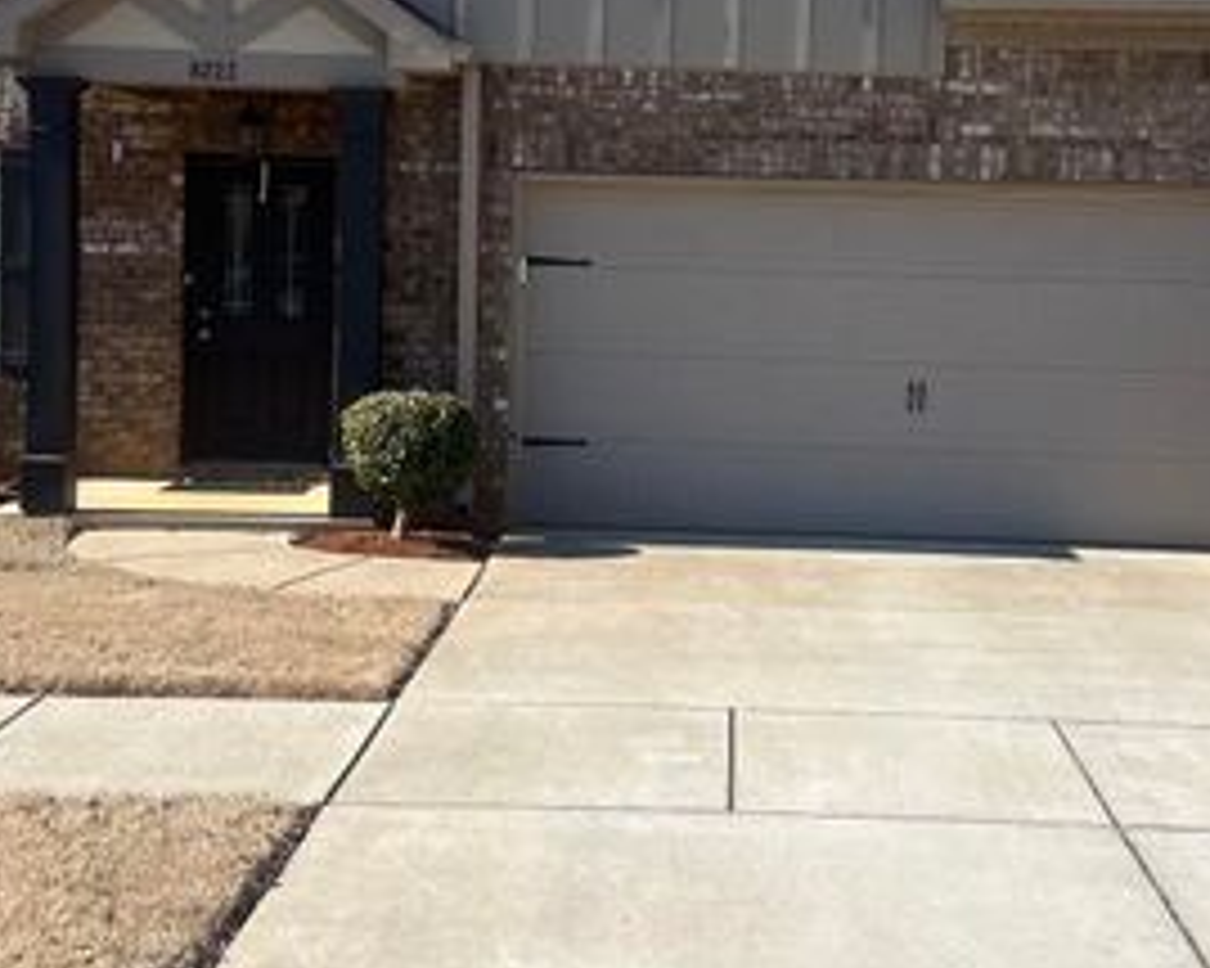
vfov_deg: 24.2
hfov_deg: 30.0
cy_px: 385
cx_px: 661
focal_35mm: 63
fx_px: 2255
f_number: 1.5
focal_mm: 5.7
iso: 50
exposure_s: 1/4831
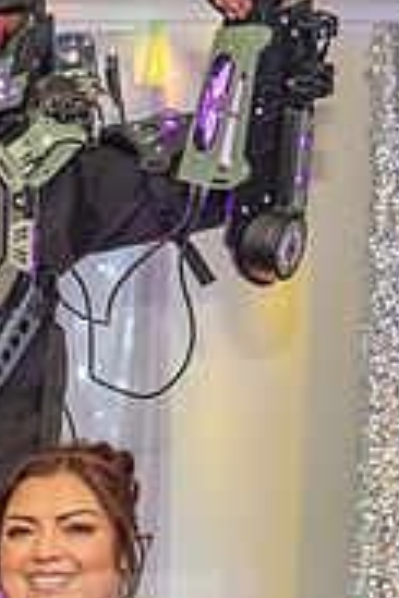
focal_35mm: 109
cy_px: 650
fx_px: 1812
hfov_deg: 12.3
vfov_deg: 18.1
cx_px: -85
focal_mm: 29.5
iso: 1250
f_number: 4.5
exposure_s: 1/200
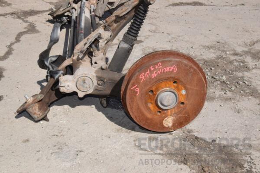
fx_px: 379
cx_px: 130
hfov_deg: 37.9
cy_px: 86
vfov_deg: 25.8
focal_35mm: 52
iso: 800
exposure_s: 1/200
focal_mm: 35
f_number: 29
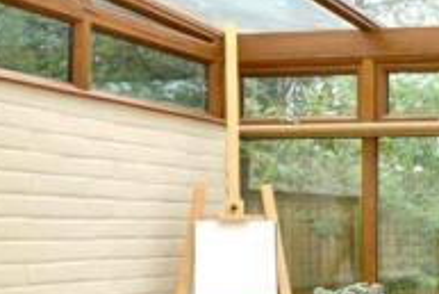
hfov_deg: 25.8
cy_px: 234
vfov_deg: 26.1
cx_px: 696
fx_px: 622
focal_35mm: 51
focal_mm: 10
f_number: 11
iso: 200
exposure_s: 1/125
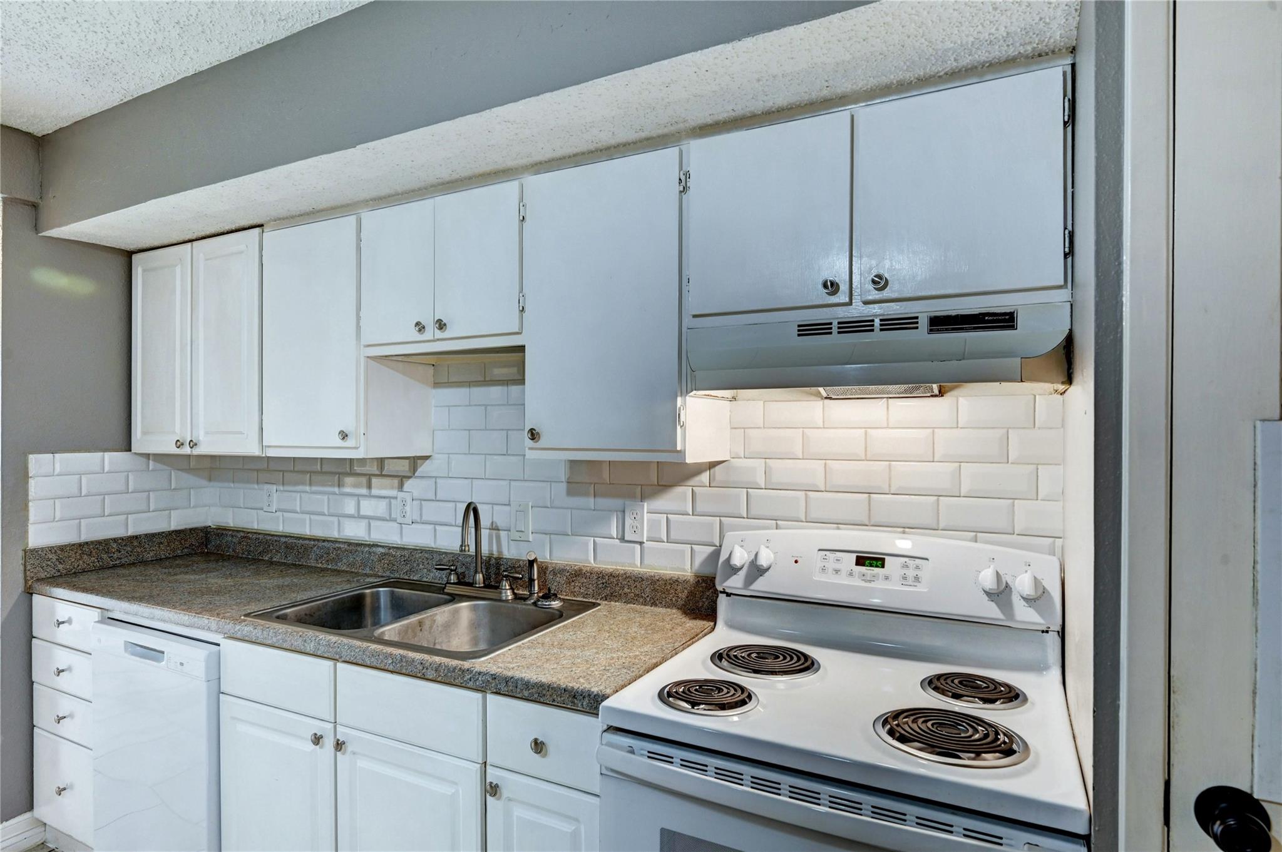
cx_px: 641
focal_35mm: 20
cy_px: 426
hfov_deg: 85.5
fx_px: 694
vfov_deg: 63.1
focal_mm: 19.5
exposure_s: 1/6
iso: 400
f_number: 8
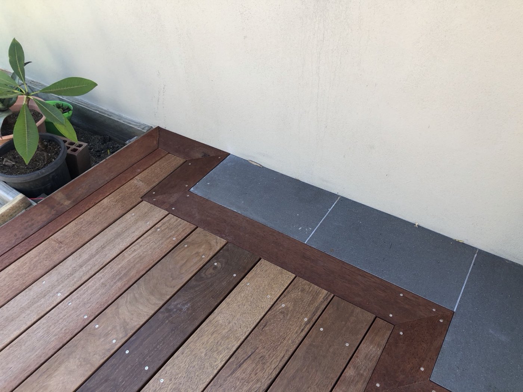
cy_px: 196
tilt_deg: -43.0
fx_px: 423
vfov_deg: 49.7
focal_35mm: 28
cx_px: 262
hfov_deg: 63.4
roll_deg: +2.5
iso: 20
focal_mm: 3.99
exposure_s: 1/128
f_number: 1.8
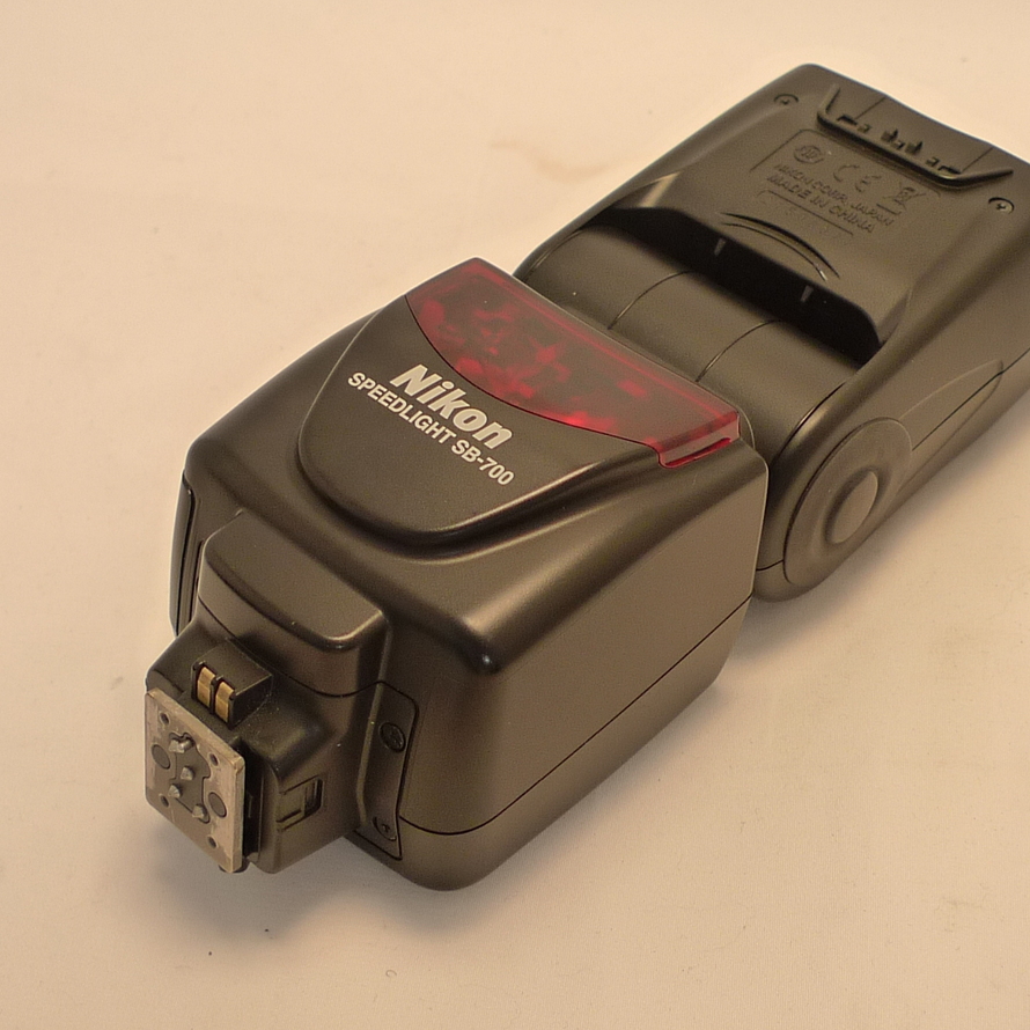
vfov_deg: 30.6
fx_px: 1885
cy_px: 518
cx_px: 546
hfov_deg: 30.6
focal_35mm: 56
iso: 125
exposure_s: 1/60
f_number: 2.1
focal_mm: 5.4
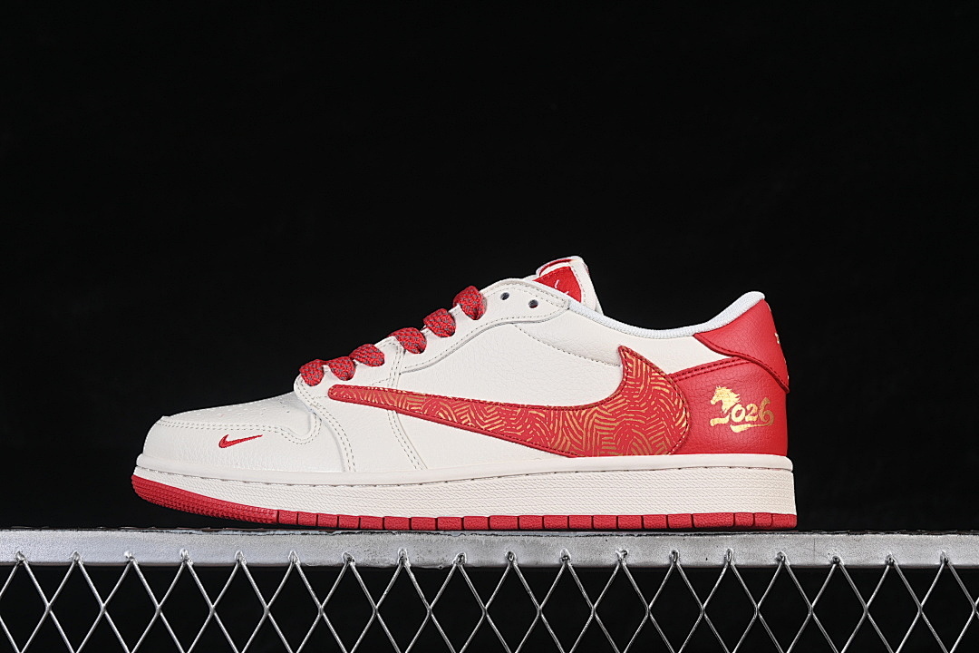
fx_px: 2039
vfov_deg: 18.2
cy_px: 326
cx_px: 490
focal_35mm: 75
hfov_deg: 27.0
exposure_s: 1/80
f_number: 8
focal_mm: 50
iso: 160
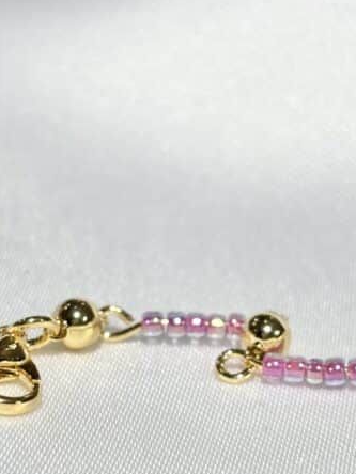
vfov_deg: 16.4
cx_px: 203
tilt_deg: -23.6
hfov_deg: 12.3
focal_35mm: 120
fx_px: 1645
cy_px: 336
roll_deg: +2.1
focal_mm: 5.96
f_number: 1.6
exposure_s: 1/403
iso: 32
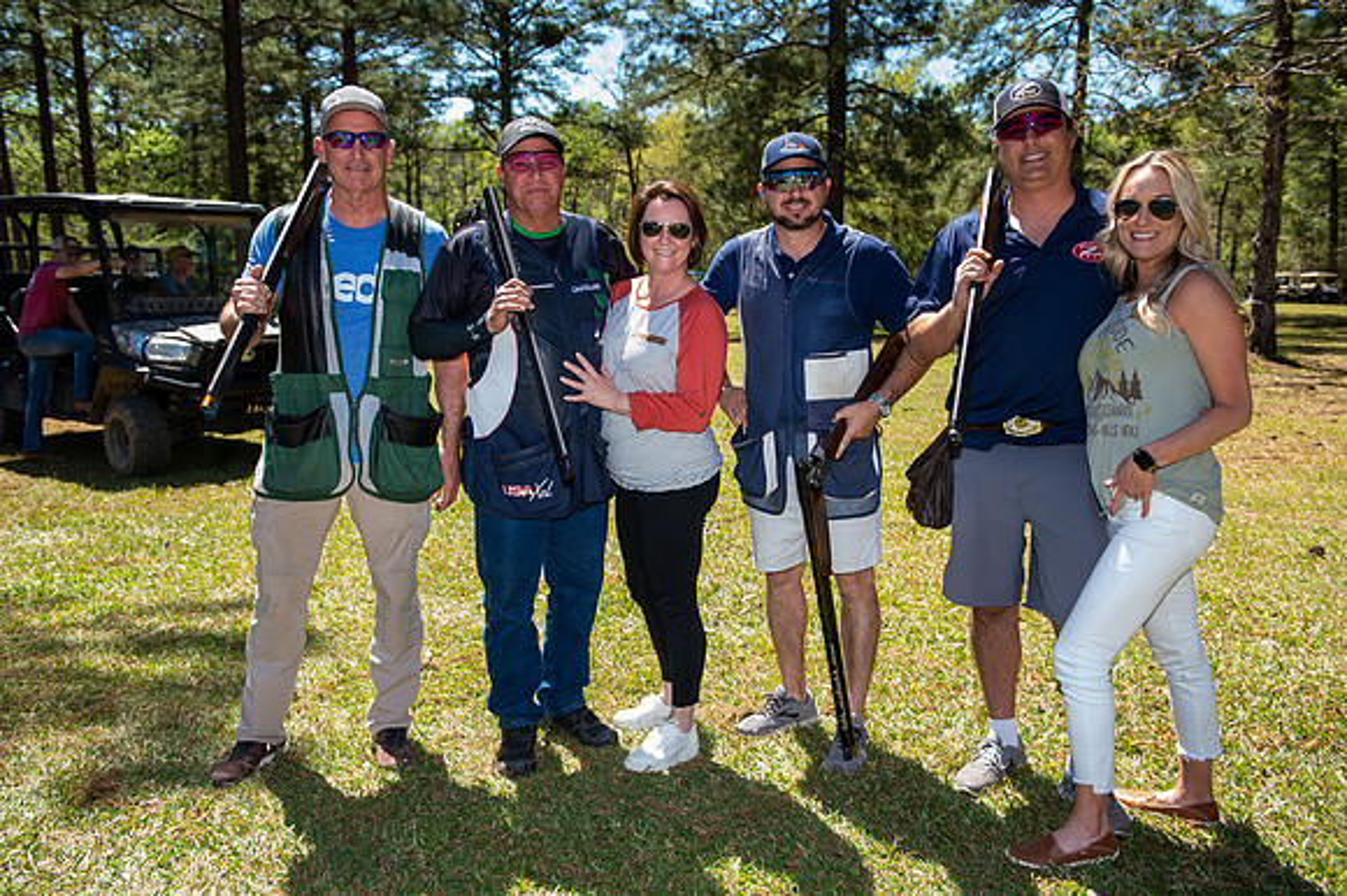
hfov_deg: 60.3
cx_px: 674
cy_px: 448
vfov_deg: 42.3
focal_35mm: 31
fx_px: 1159
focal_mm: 31
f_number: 4.5
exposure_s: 1/160
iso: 50
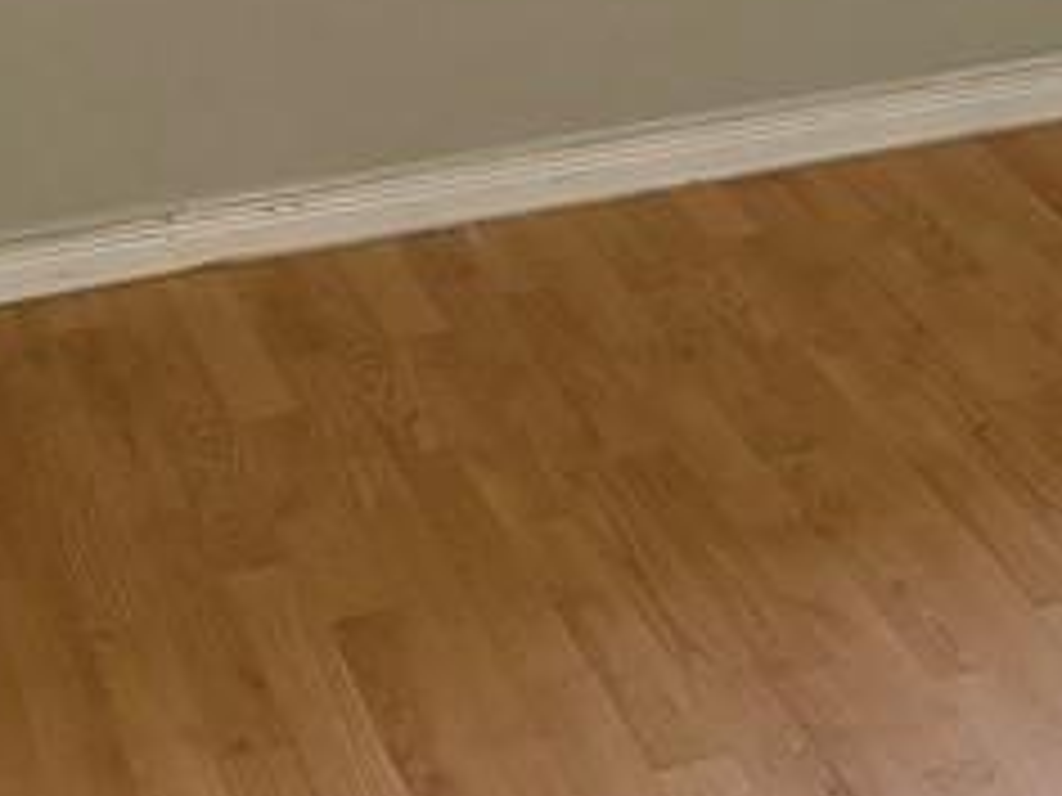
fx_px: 3467
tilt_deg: -6.8
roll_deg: +0.6
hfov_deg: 16.9
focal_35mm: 113
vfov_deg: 11.9
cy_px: -715
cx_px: 1174
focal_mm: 5.96
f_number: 1.6
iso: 400
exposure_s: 1/60
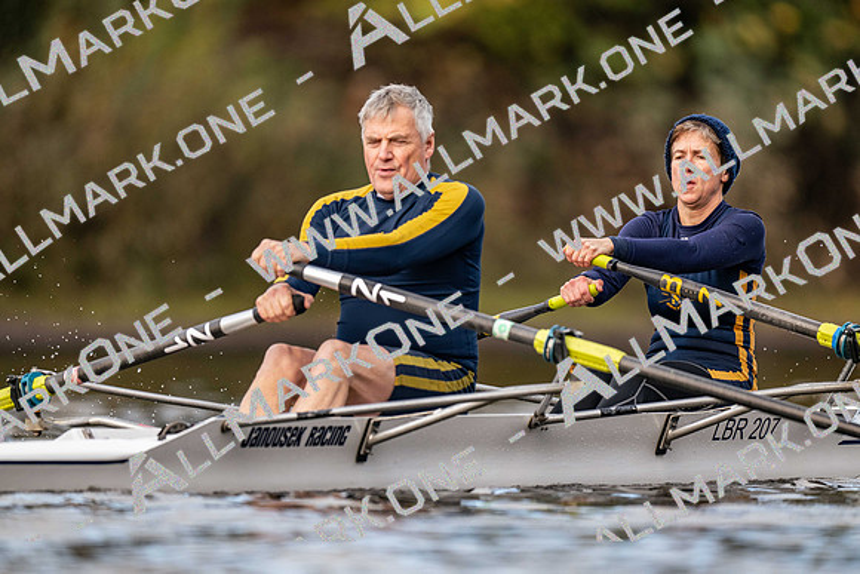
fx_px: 14336
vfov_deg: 2.3
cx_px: 430
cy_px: 287
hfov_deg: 3.4
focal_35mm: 600
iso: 1400
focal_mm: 600
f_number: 4
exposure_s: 1/2500
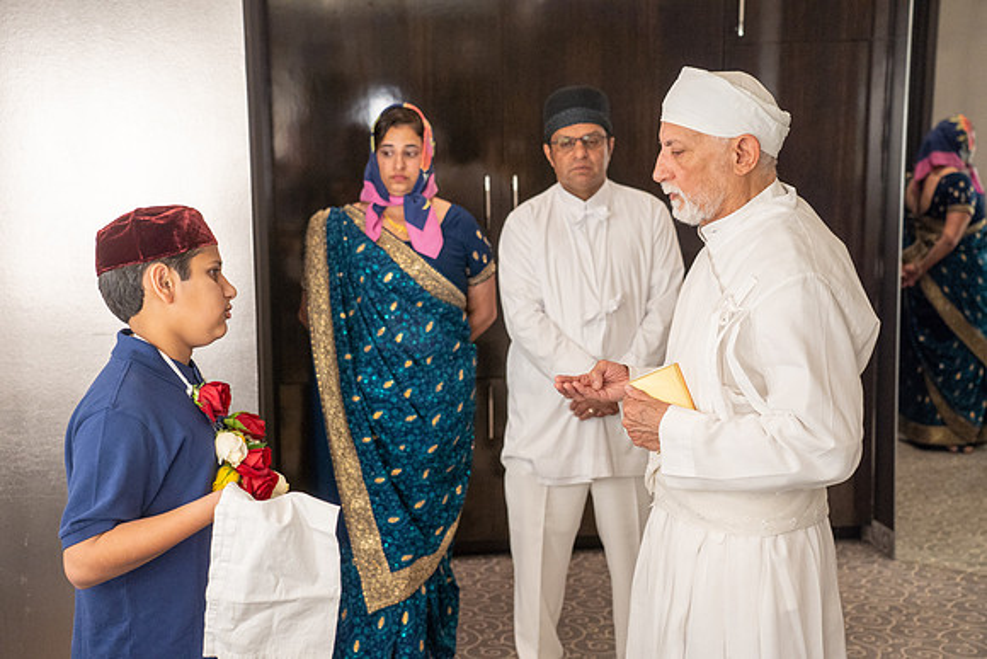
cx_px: 494
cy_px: 330
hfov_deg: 38.9
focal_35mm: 51
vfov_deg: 26.5
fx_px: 1399
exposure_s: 1/200
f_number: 4
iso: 1600
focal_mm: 51
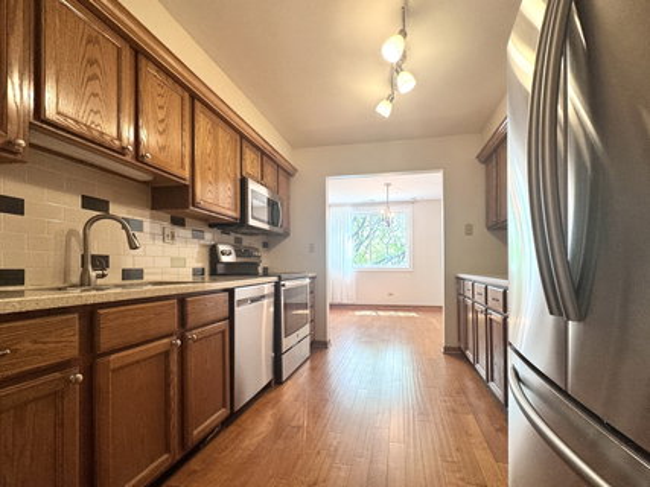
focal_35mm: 14
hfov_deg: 102.1
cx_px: 325
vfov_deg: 85.6
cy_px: 244
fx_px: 263
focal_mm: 2.22
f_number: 2.2
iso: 160
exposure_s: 1/120
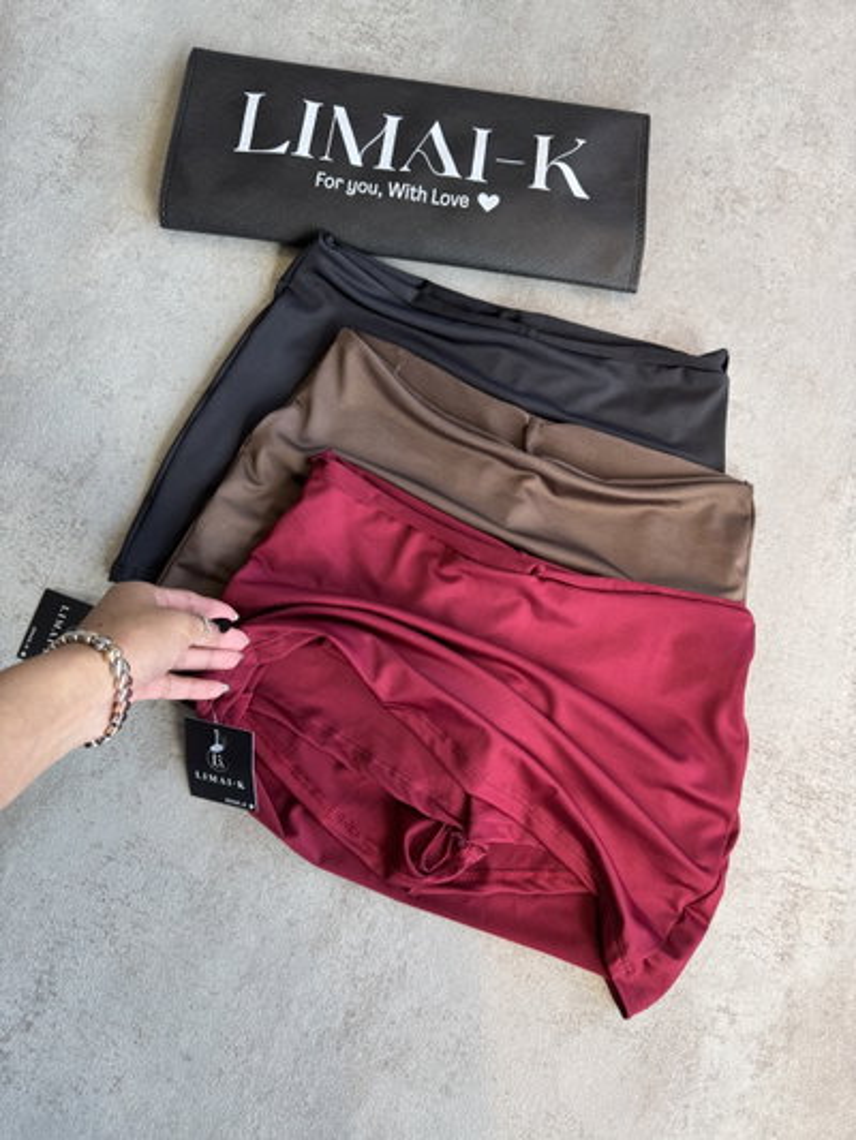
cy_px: 570
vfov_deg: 71.6
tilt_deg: -80.6
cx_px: 428
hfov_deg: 56.8
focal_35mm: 24
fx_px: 791
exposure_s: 1/178
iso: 64
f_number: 1.78
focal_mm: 6.76
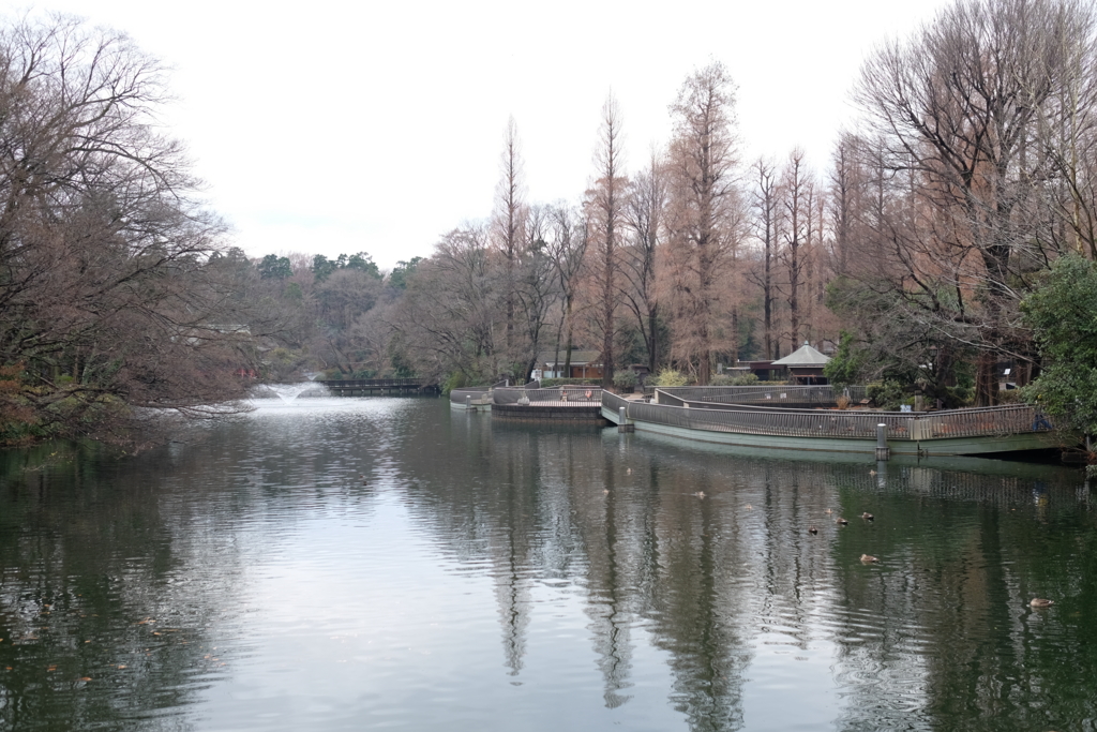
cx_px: 548
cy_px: 366
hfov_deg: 54.4
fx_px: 1067
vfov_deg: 37.9
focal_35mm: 35
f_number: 3.2
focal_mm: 23
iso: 200
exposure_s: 1/125
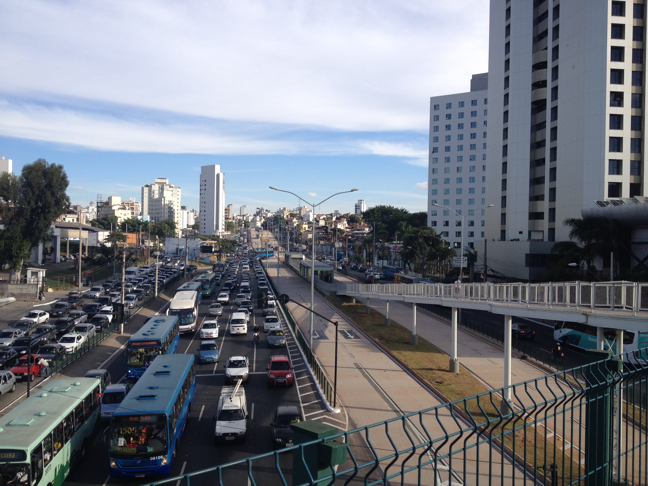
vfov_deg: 40.7
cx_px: 324
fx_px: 655
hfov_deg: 52.6
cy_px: 243
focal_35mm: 35
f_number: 2.4
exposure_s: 1/1042
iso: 50
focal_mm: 4.28
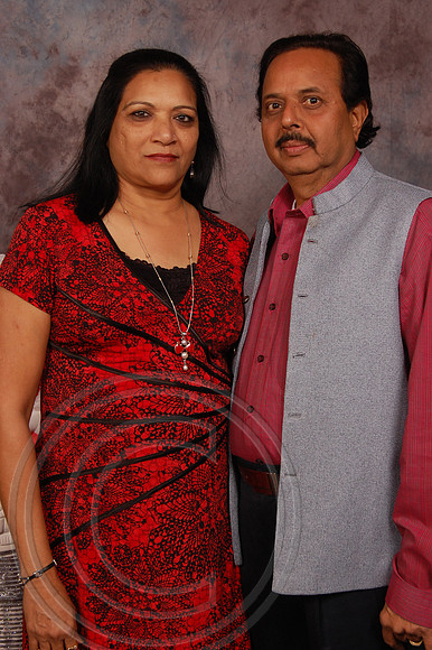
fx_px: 1027
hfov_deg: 23.8
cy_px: 325
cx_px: 216
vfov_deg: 35.1
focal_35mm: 57
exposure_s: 1/200
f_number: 5.6
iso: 400
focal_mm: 38
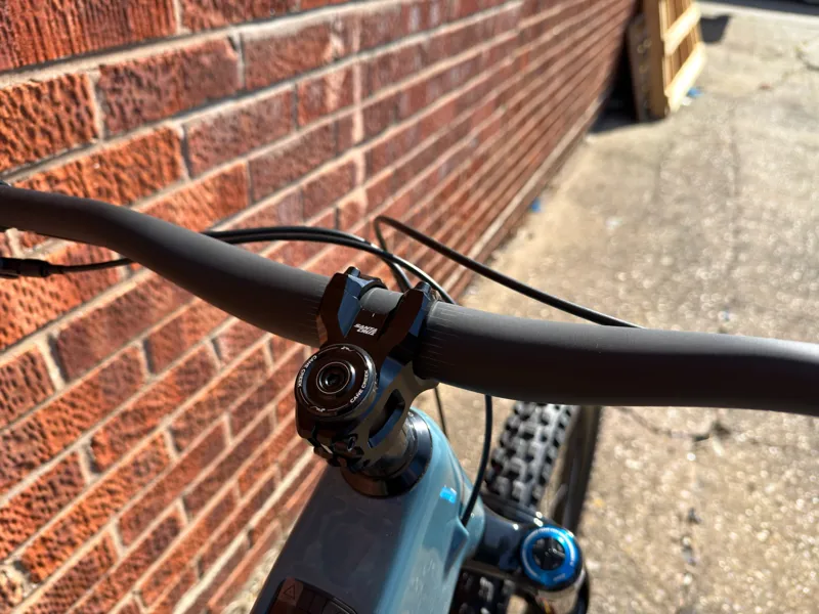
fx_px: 568
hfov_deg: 71.6
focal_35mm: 24
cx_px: 410
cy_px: 307
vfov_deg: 56.8
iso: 80
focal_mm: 6.76
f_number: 1.78
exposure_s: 1/1401
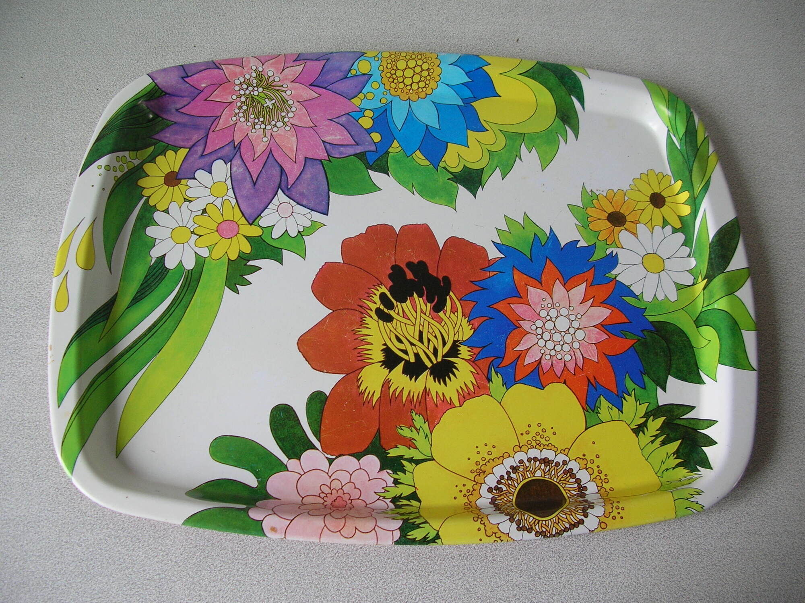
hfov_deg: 52.7
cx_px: 402
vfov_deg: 40.7
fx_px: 813
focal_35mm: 35
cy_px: 302
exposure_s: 1/14.2
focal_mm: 5.8
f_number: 2.8
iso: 50
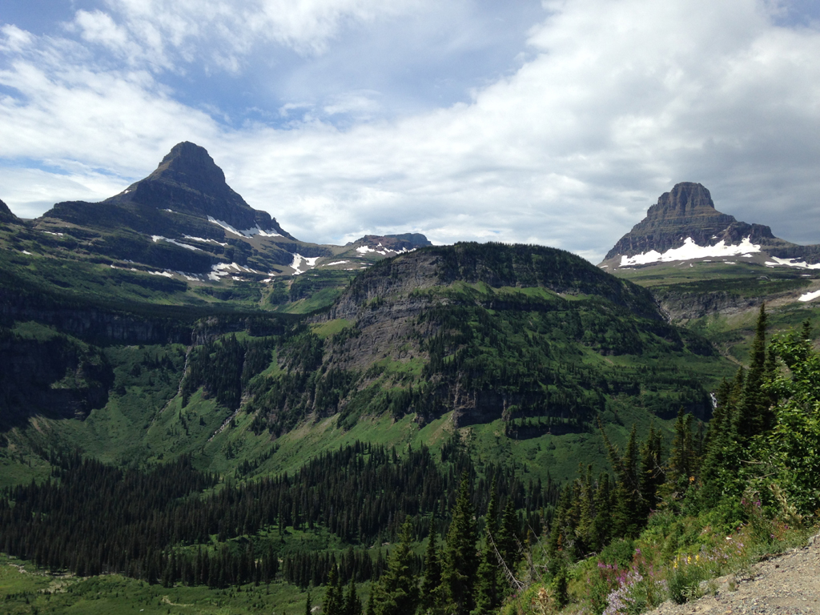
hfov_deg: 55.4
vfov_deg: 42.9
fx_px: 782
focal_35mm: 33
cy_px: 308
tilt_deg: +0.6
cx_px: 410
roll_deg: -0.3
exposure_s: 1/1938
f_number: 2.4
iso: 50
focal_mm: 4.12
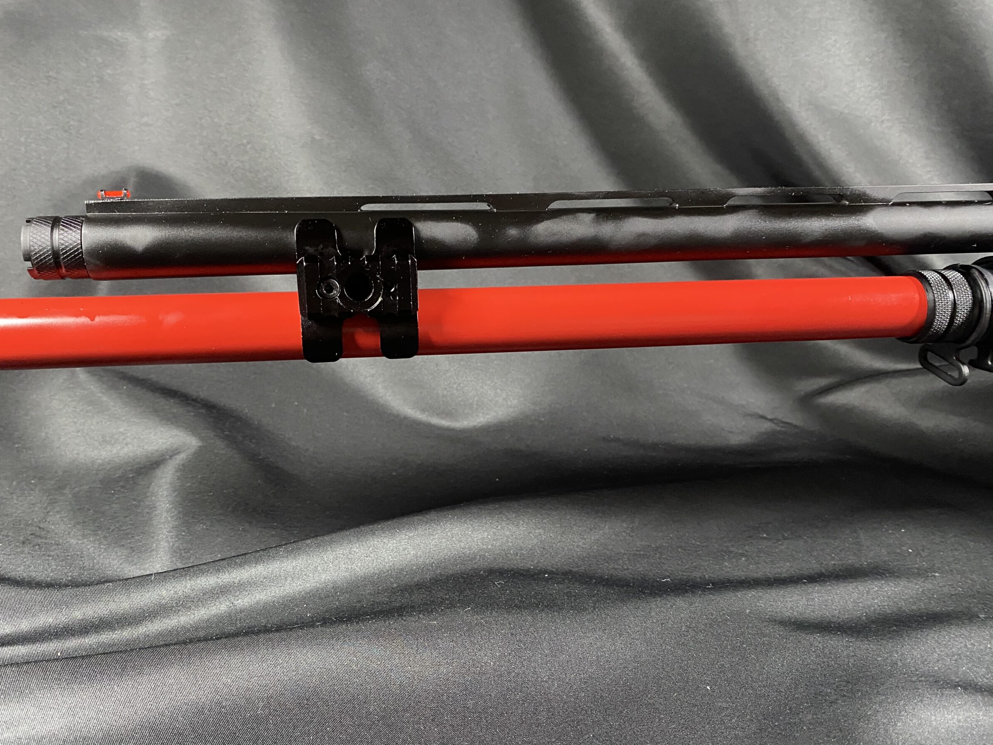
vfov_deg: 49.7
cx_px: 480
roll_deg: -1.1
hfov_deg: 63.4
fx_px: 803
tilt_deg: -13.9
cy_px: 387
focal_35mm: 28
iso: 640
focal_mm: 4.25
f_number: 1.8
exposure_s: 1/31
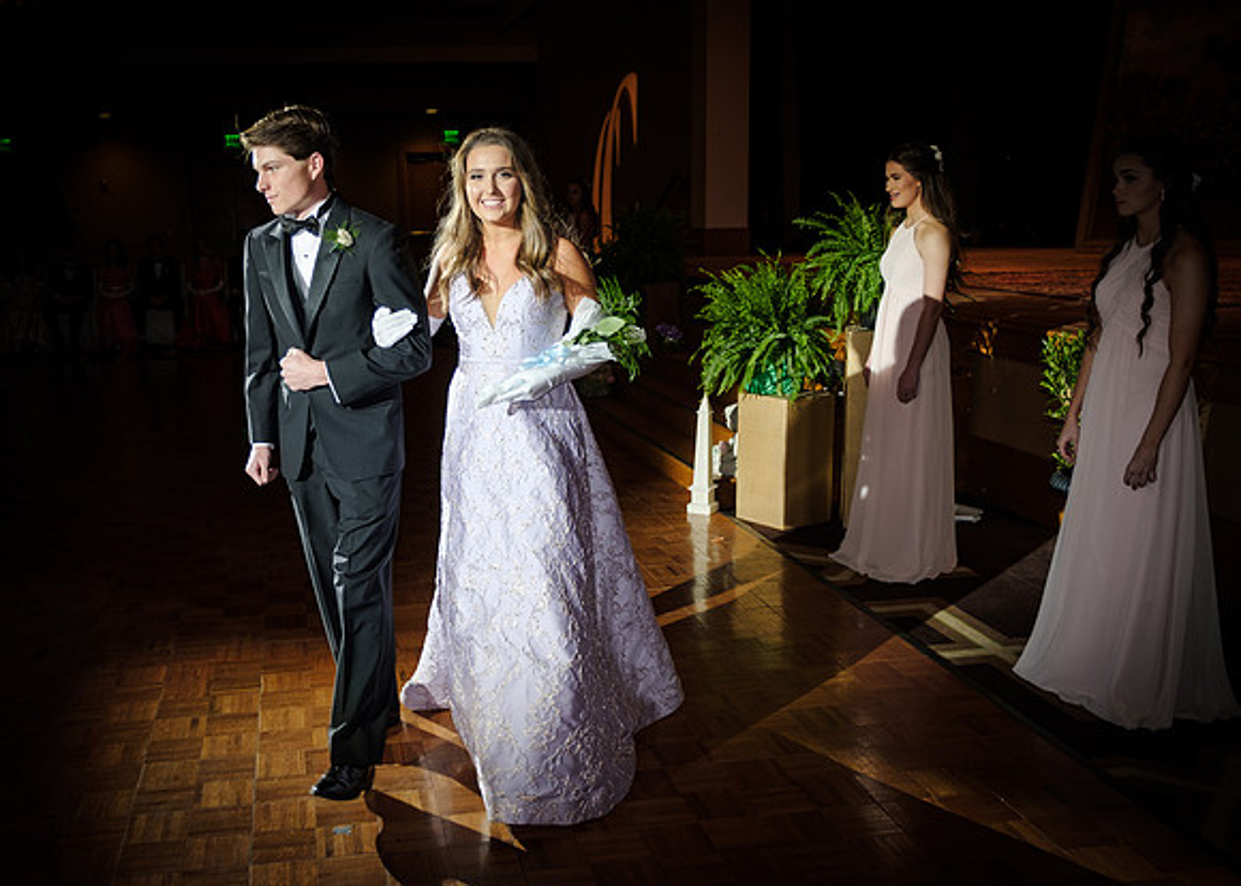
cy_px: 451
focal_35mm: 36
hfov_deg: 52.2
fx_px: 1262
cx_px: 528
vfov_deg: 38.7
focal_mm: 20
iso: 200
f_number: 2.8
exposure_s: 1/125
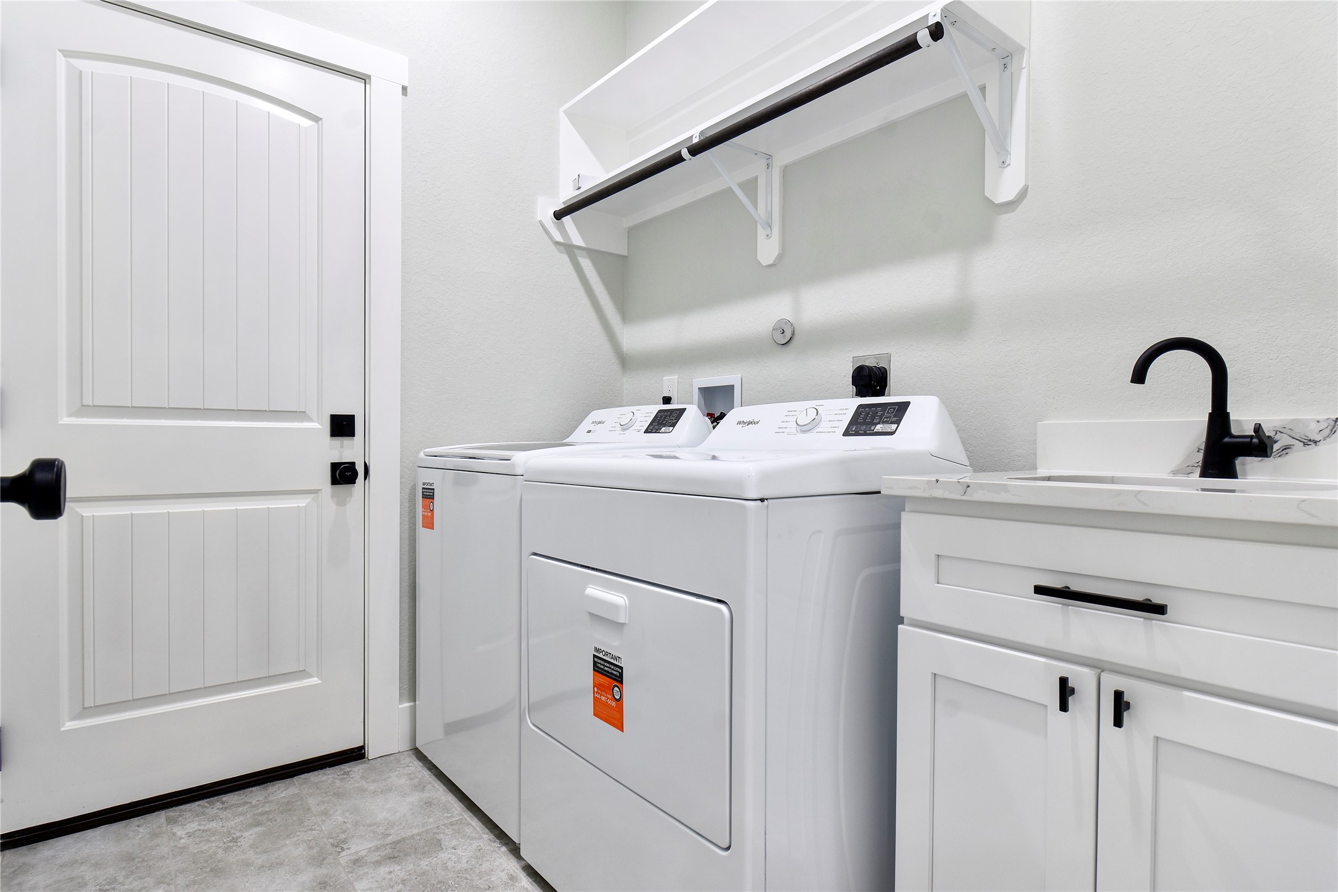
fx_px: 725
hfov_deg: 85.4
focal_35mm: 20
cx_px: 669
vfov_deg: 63.2
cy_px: 446
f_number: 8
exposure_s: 1/2.5
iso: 100
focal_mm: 13
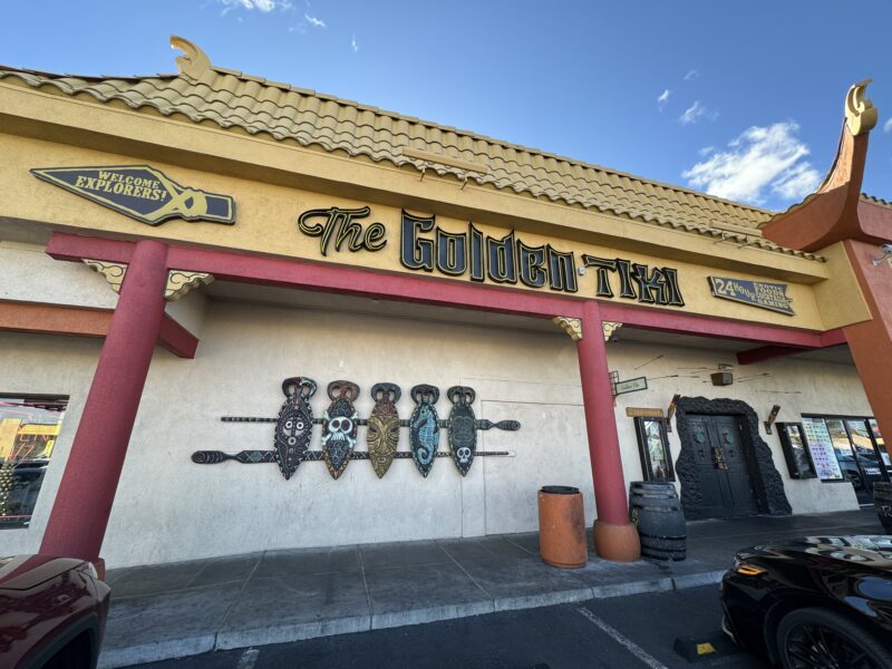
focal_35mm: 14
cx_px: 446
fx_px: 361
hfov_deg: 102.1
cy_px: 334
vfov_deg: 85.7
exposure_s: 1/260
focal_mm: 2.22
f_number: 2.2
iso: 40
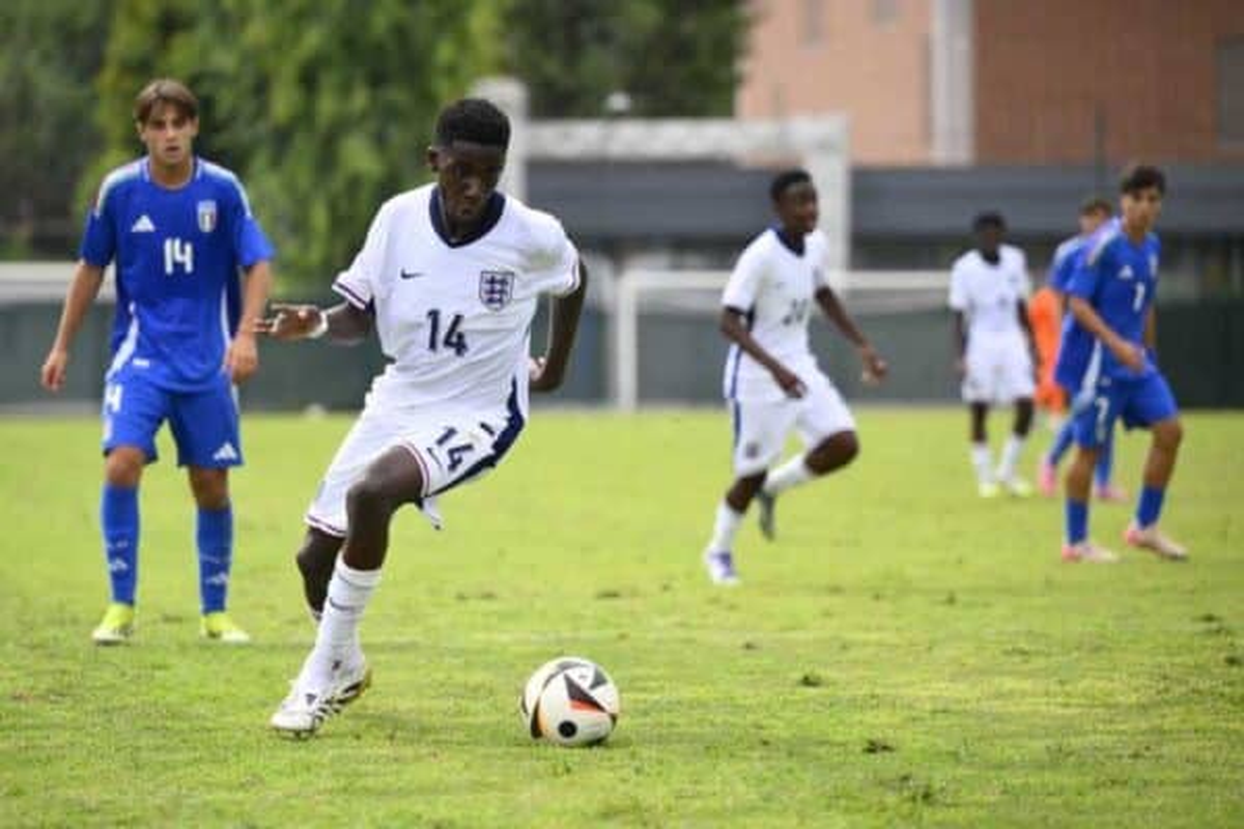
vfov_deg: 9.8
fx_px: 4837
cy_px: 414
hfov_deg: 14.7
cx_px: 622
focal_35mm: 140
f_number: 2.8
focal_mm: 140
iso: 500
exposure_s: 1/4000
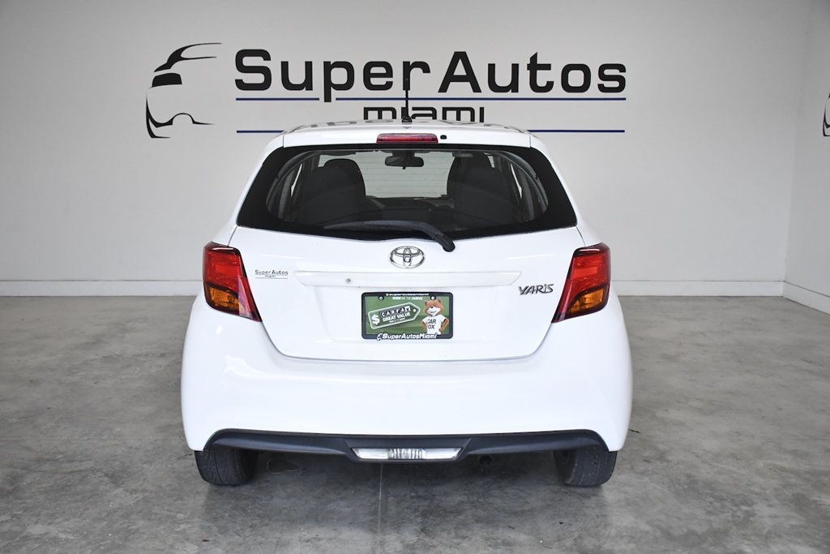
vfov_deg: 38.9
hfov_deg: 55.8
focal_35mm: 34
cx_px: 415
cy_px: 277
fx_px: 784
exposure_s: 1/3200
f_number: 3.8
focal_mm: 23
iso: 2500
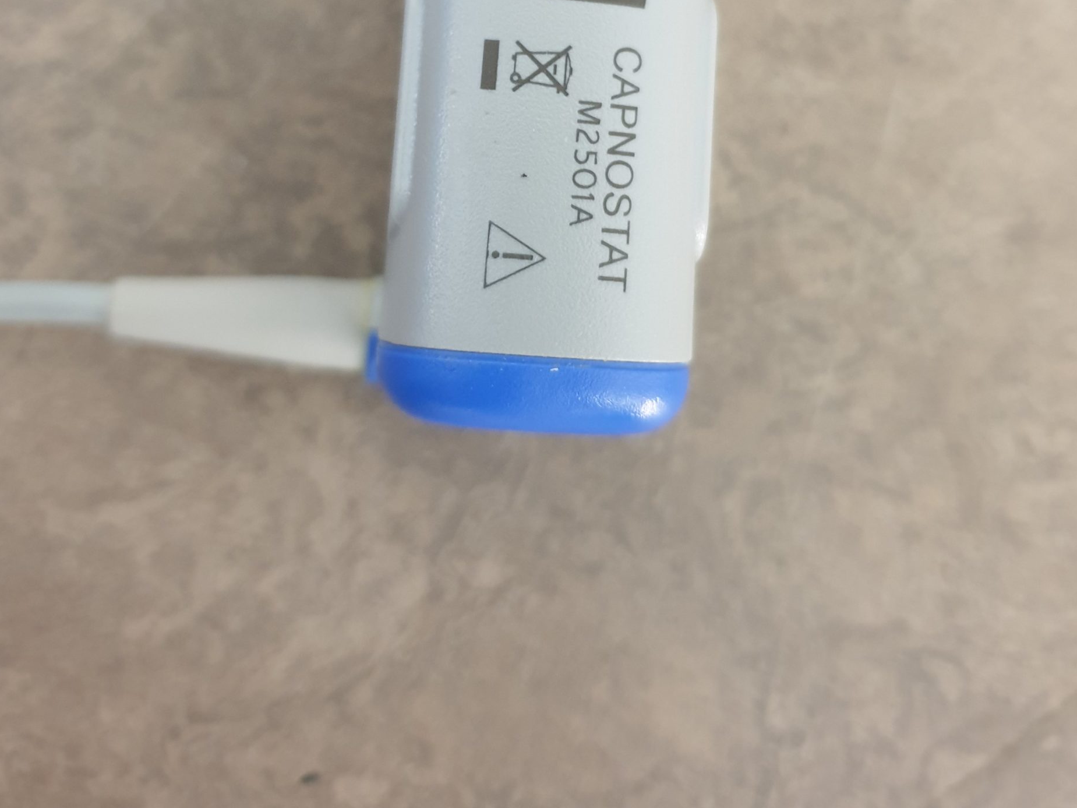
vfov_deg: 37.8
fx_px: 1120
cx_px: 528
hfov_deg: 51.3
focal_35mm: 36
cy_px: 128
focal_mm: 4.3
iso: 320
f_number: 1.5
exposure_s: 1/25
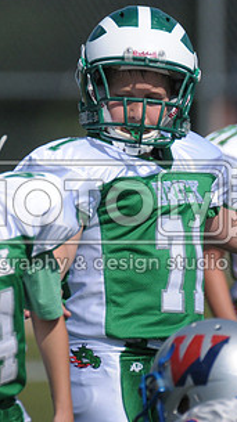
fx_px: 13384
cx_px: 79
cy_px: 212
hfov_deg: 1.0
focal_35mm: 1195
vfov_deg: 1.8
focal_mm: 400
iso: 640
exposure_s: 1/8000
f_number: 4
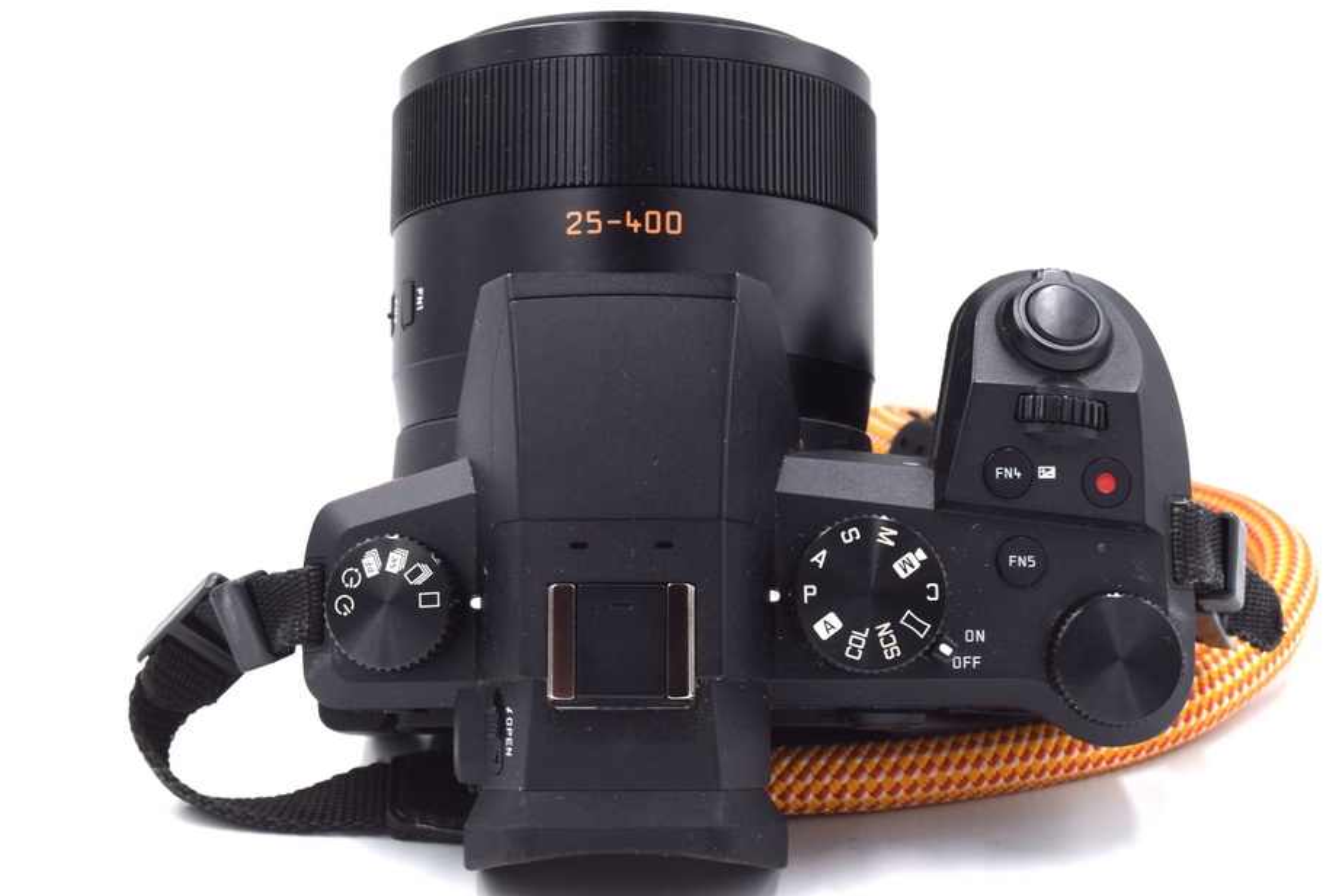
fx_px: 2420
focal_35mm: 65
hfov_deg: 30.9
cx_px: 698
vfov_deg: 21.0
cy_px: 427
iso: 400
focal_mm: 40
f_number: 11
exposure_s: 1/100
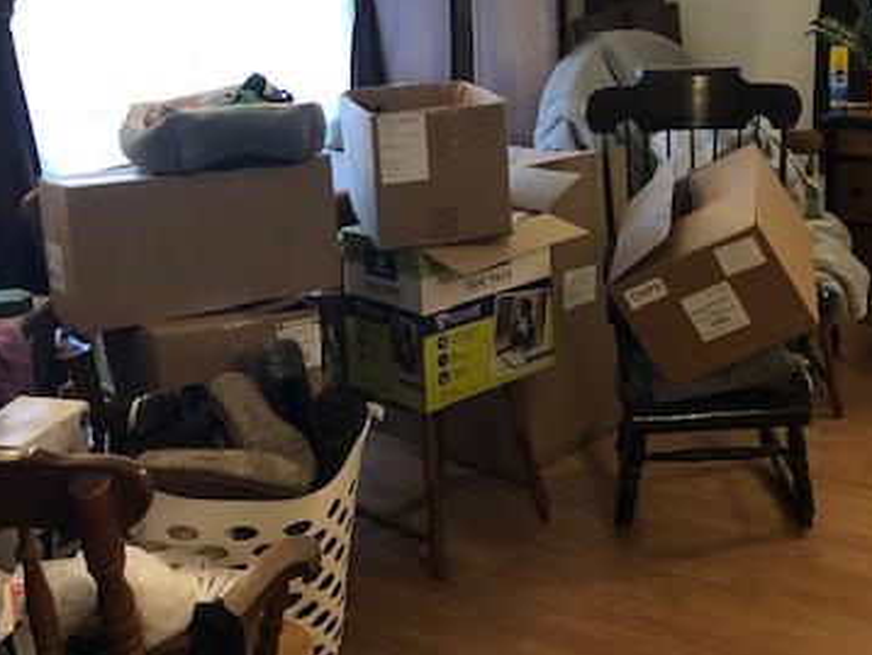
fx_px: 1260
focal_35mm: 50
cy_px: 110
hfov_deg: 37.2
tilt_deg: -7.4
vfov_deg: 28.4
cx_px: 653
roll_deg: -0.3
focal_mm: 3.99
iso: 64
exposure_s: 1/15
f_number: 1.8
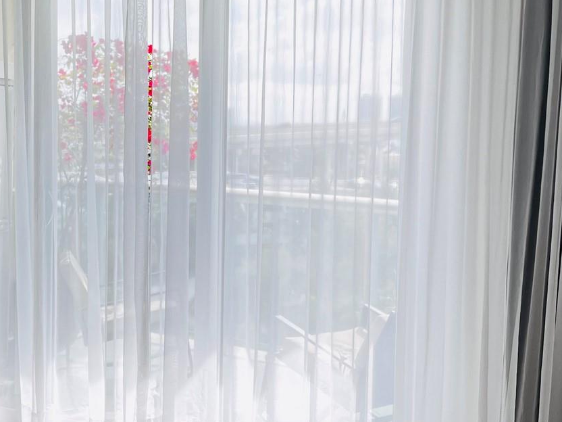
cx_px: 240
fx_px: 812
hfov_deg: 38.1
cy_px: 177
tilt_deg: -4.5
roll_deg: -1.0
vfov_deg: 29.1
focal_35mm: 50
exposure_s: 1/353
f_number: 1.5
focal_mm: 5.7
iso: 50
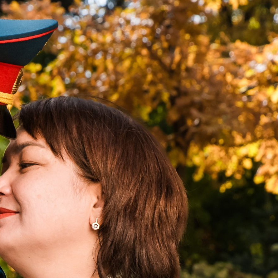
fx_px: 2162
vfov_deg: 7.3
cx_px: -67
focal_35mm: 238
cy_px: 388
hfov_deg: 7.3
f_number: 9
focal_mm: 65
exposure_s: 1/250
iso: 400
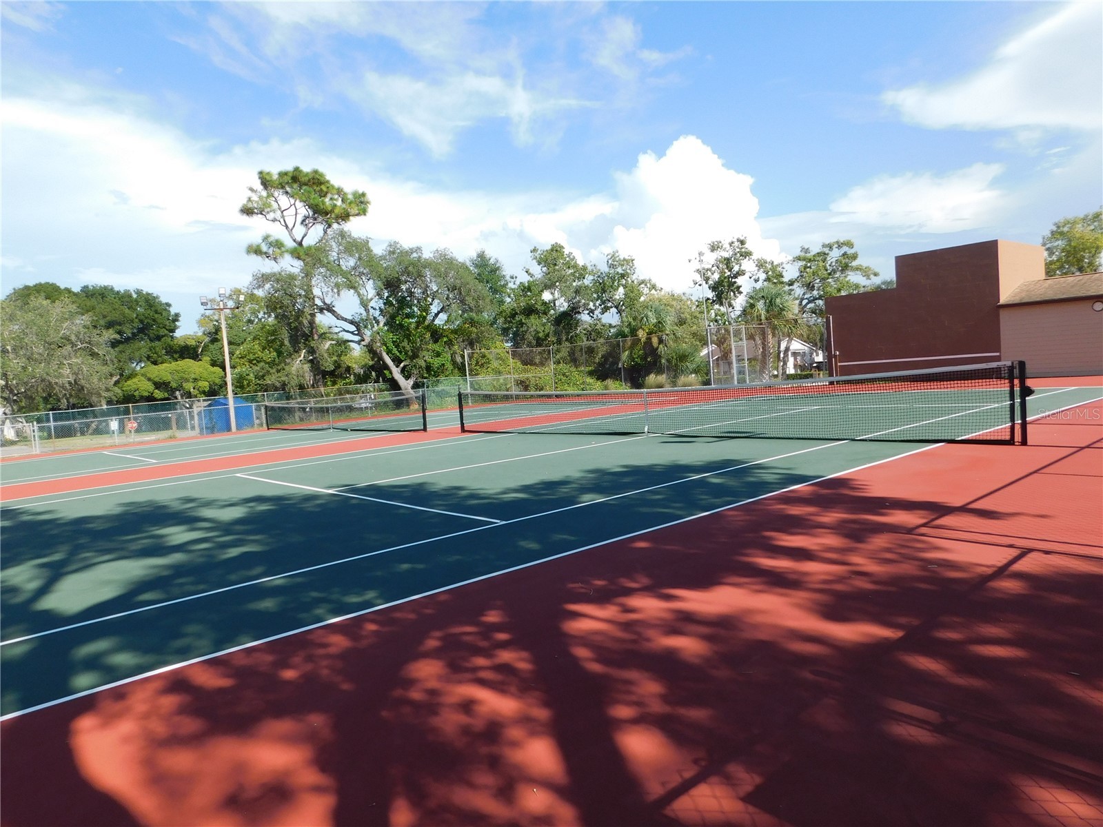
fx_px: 733
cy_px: 414
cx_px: 552
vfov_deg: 58.9
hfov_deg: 73.9
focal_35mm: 23
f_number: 3
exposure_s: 1/1250
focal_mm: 4
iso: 125
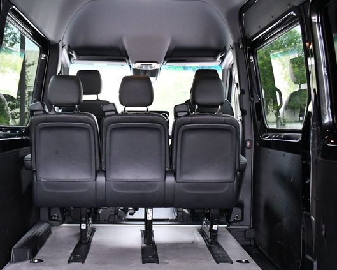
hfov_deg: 37.3
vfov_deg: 30.2
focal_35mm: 50
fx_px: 499
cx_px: 143
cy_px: 135
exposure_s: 1/125
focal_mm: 22
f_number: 4
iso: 2000
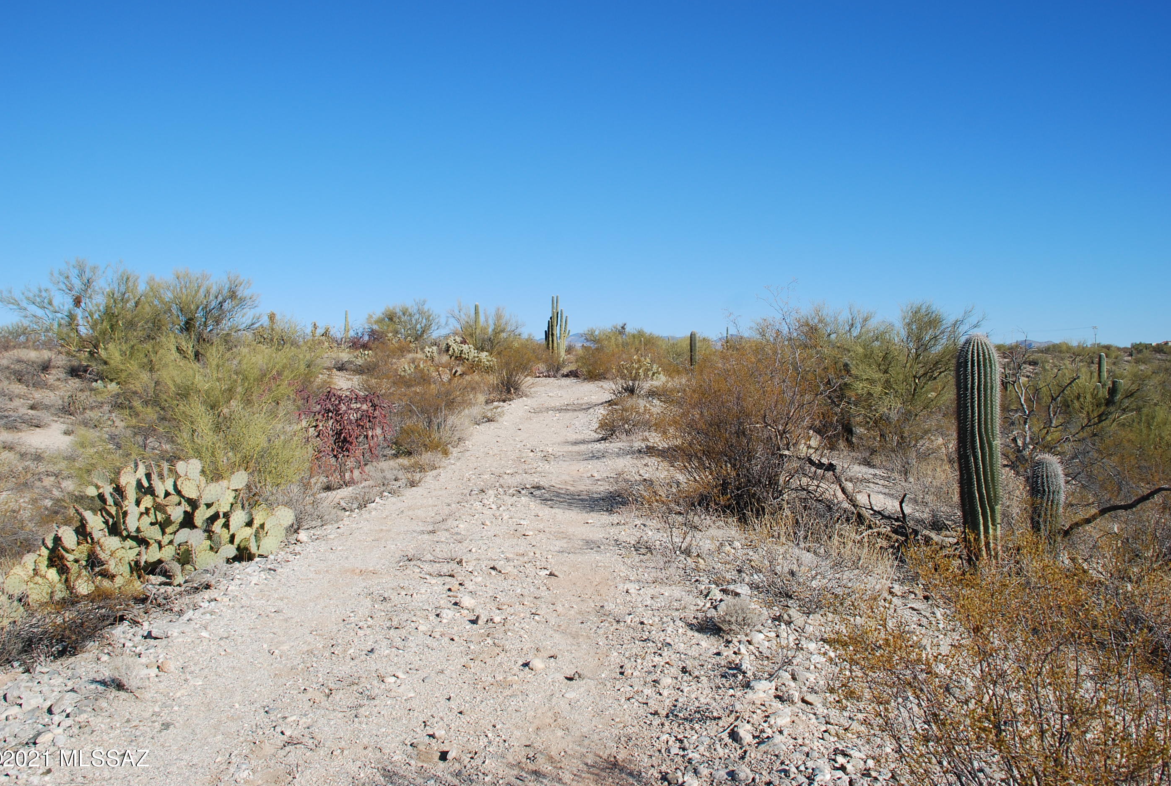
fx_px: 913
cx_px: 590
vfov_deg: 46.6
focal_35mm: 28
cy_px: 387
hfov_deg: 65.4
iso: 100
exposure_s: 1/250
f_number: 8
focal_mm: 18
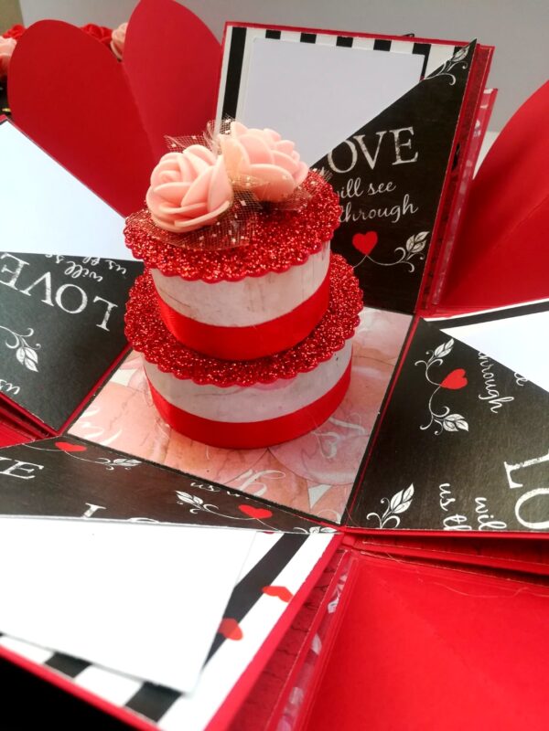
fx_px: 550
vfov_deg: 67.3
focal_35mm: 26
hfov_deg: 53.1
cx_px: 274
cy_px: 366
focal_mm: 3.83
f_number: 2.2
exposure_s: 1/50
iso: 80
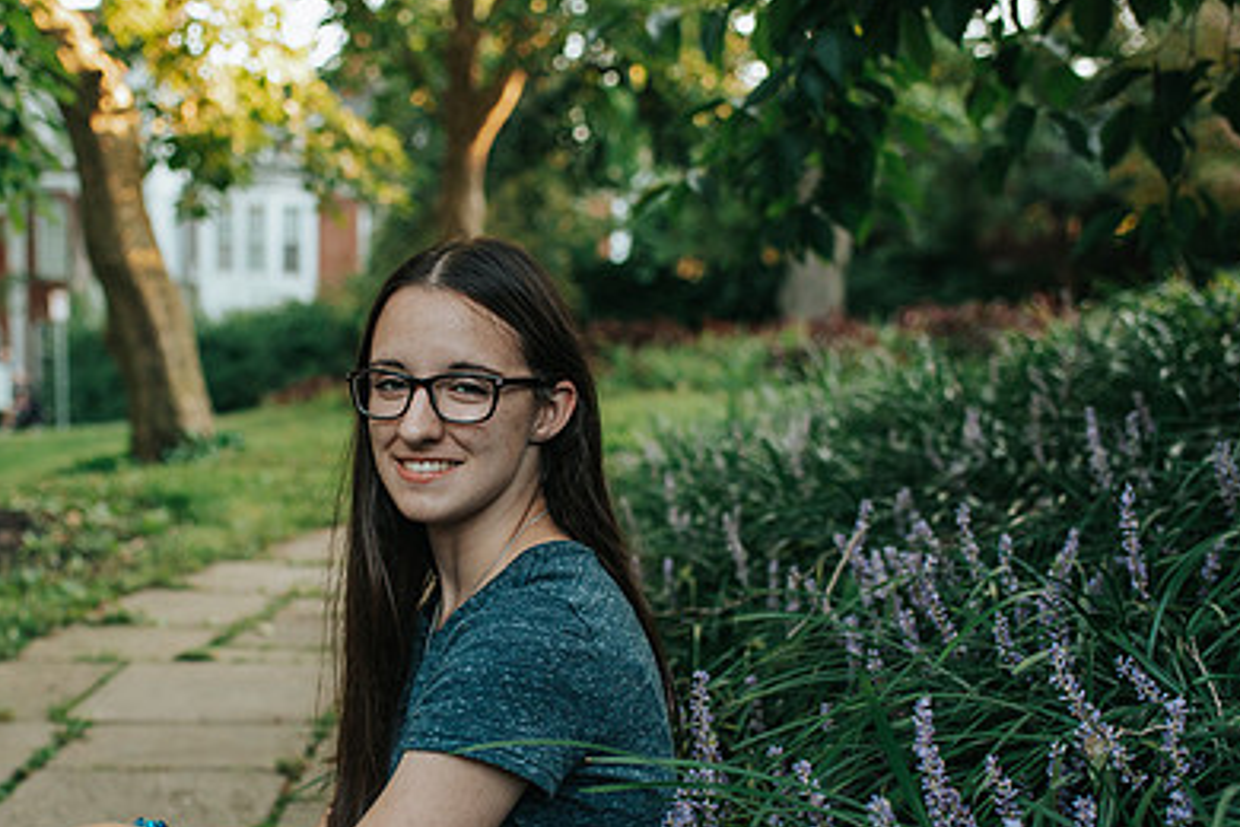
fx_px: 1791
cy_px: 539
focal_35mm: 52
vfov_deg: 25.9
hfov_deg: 37.9
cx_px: 455
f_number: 2.8
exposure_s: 1/640
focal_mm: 35
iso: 1000
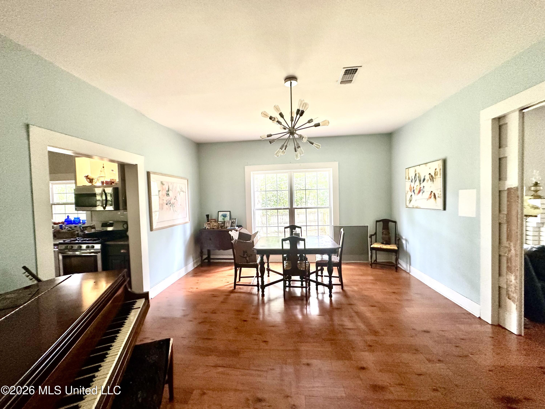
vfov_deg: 85.7
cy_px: 204
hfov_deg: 102.1
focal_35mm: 14
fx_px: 220
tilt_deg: +0.1
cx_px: 272
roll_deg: +0.4
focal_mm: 2.22
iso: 250
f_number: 2.2
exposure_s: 1/60
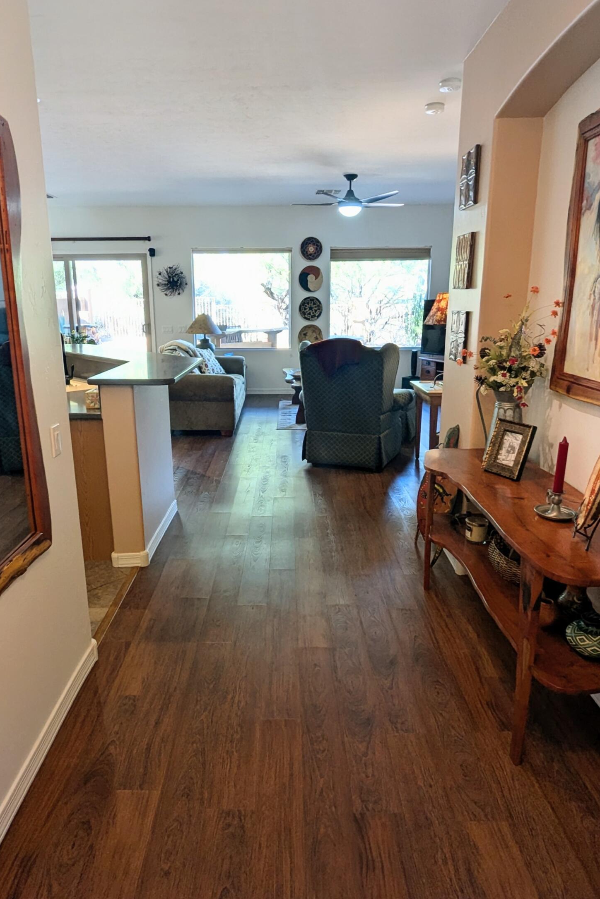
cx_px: 280
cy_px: 440
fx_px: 575
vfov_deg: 76.1
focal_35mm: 23
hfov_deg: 55.1
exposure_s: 1/120
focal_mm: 2.35
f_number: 2.2
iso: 111
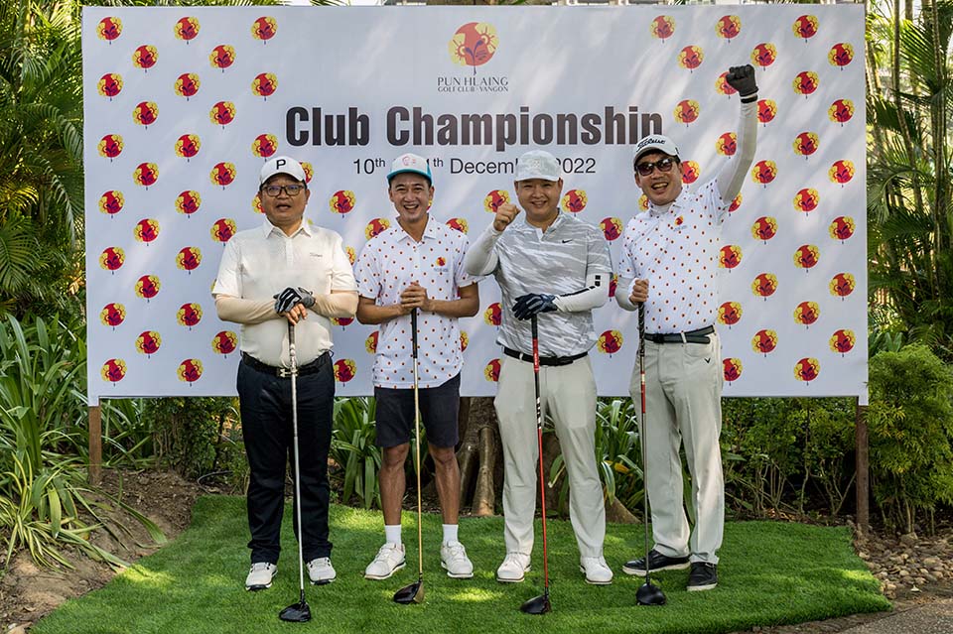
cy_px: 317
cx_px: 476
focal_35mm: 37
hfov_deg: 51.9
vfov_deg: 35.9
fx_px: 979
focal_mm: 37
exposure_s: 1/320
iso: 400
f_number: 7.1
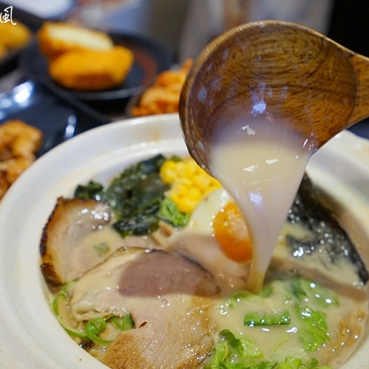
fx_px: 555
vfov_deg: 36.8
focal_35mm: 46
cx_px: 151
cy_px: 185
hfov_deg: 36.7
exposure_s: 1/80
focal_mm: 35
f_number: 5.6
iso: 1250
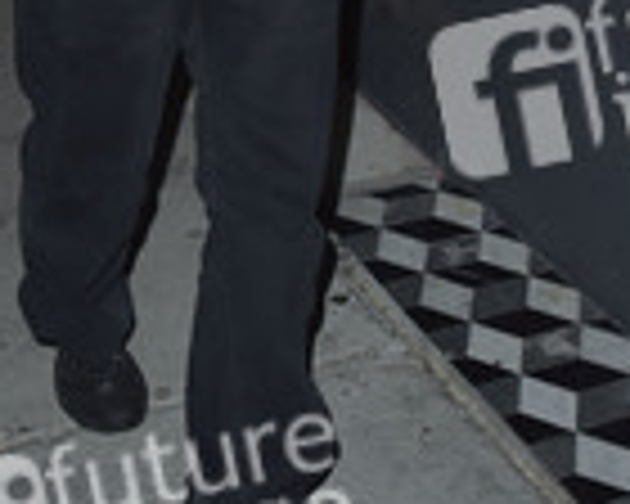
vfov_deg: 18.9
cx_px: 254
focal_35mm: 75
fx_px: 1398
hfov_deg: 25.3
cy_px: -153
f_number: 6.3
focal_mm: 28
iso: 320
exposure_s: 1/250
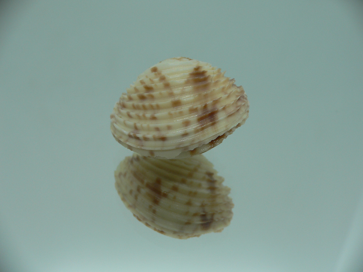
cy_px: 136
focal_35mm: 35
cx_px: 182
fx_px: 367
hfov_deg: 52.6
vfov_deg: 40.7
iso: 80
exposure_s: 1/60
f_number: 2.8
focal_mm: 4.6
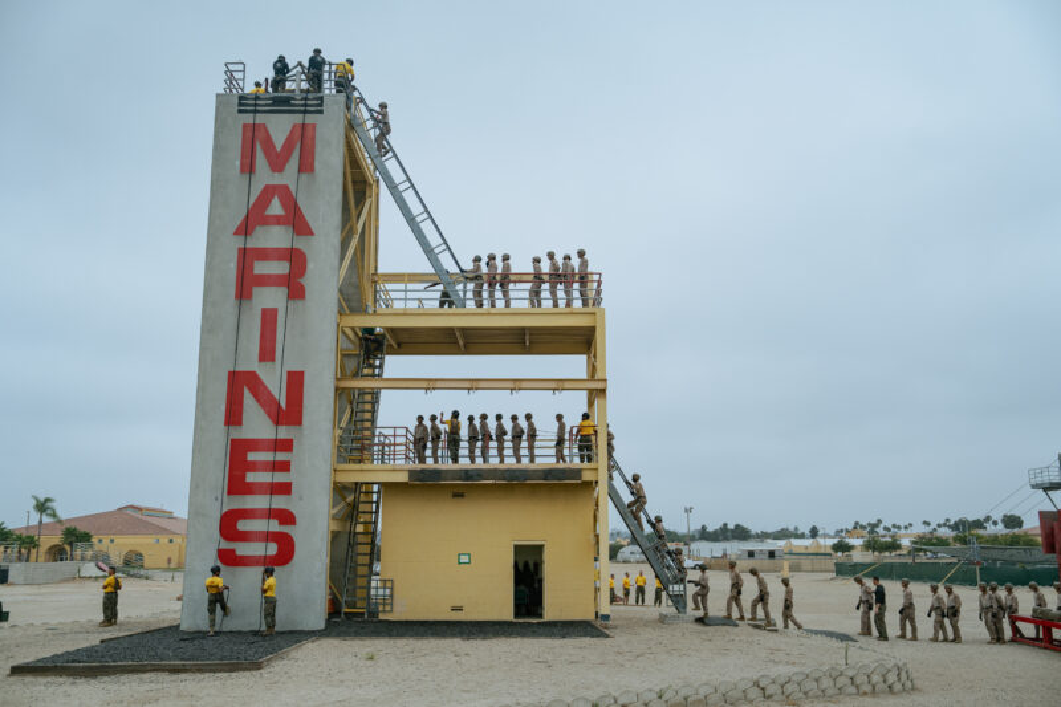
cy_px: 354
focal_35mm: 35
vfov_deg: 37.8
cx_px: 530
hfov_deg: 54.4
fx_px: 1031
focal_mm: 35
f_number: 2.8
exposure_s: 1/200
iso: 500
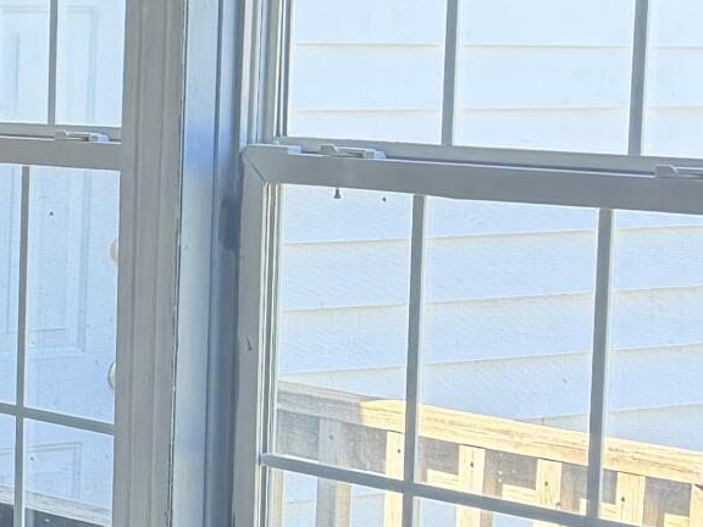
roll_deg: +1.1
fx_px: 2539
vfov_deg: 11.9
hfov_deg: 13.2
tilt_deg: -3.7
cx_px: -771
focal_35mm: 125
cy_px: 282
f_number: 1.78
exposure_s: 1/226
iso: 160
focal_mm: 6.76
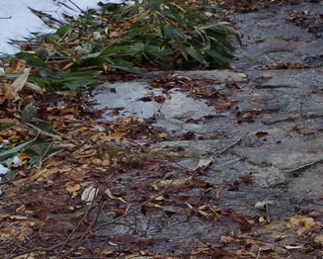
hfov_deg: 13.0
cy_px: 378
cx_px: 186
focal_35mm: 148
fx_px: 1416
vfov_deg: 10.1
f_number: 7.1
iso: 200
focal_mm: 28.13
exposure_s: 1/60
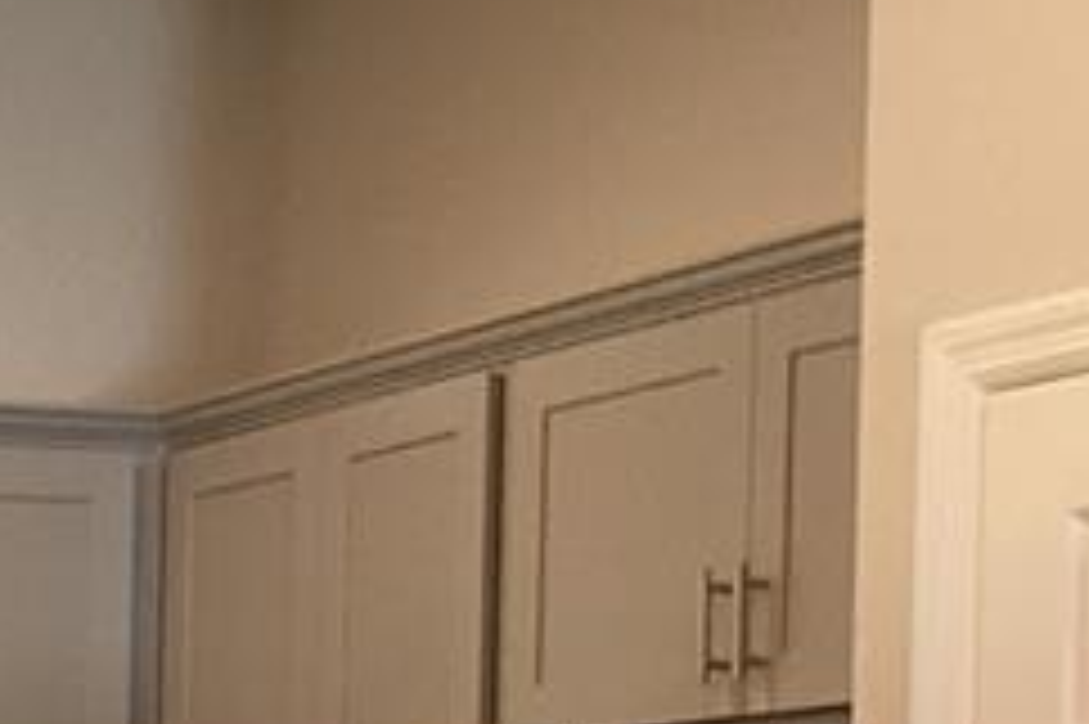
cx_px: -806
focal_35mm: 160
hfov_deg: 11.9
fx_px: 4837
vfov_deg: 8.2
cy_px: 1331
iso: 200
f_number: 2.4
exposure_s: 1/60
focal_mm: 3.3
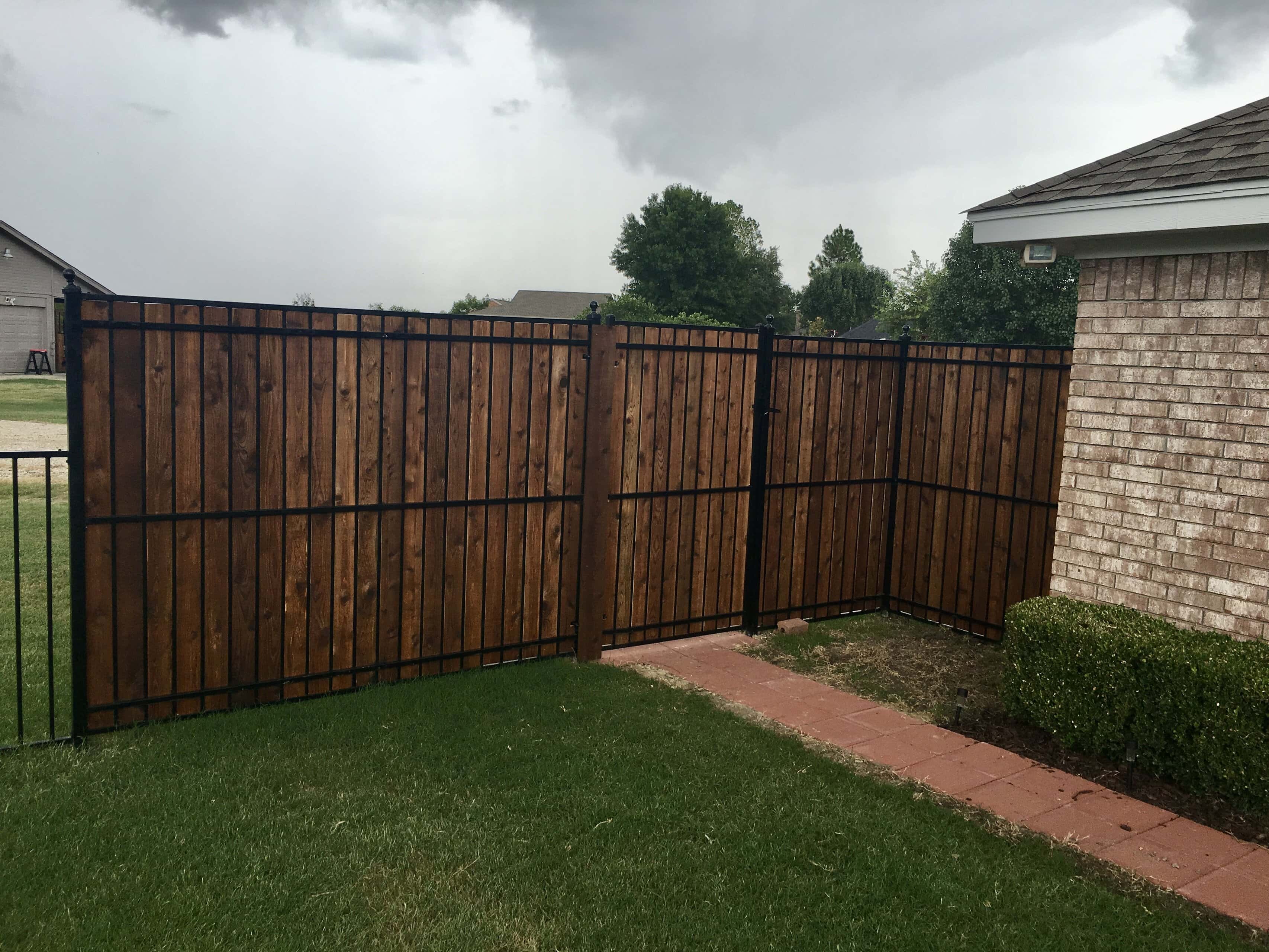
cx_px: 634
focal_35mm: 29
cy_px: 476
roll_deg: -1.4
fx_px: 1063
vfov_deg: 48.2
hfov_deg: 61.7
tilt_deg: -4.3
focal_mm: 4.15
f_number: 2.2
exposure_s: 1/422
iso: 25
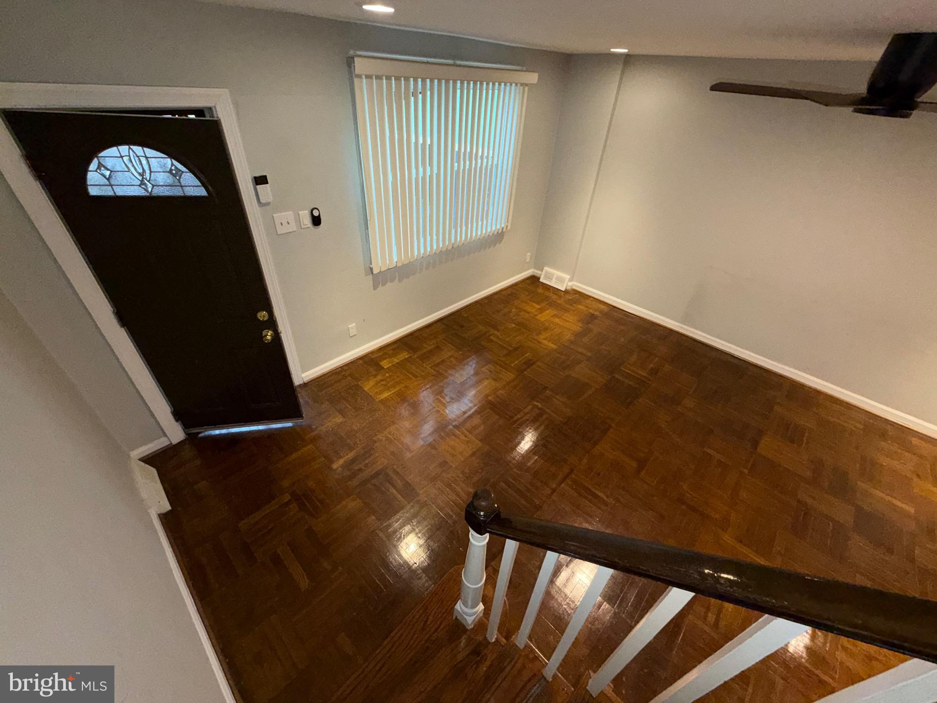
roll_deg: -4.1
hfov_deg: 102.1
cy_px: 352
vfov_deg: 85.7
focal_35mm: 14
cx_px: 468
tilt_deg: -36.9
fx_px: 379
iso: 125
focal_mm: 2.22
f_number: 2.2
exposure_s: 1/60
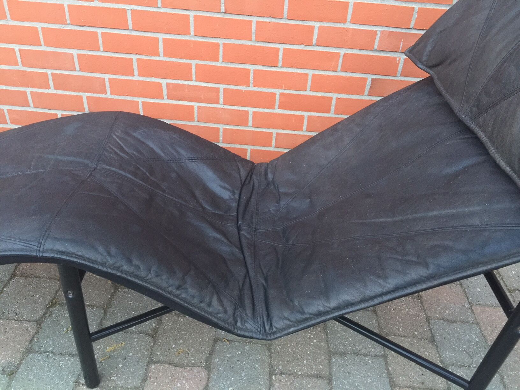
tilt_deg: -36.6
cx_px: 260
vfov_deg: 48.2
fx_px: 436
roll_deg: -5.1
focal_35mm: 29
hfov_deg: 61.7
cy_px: 195
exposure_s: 1/17
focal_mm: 4.15
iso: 160
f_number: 2.2
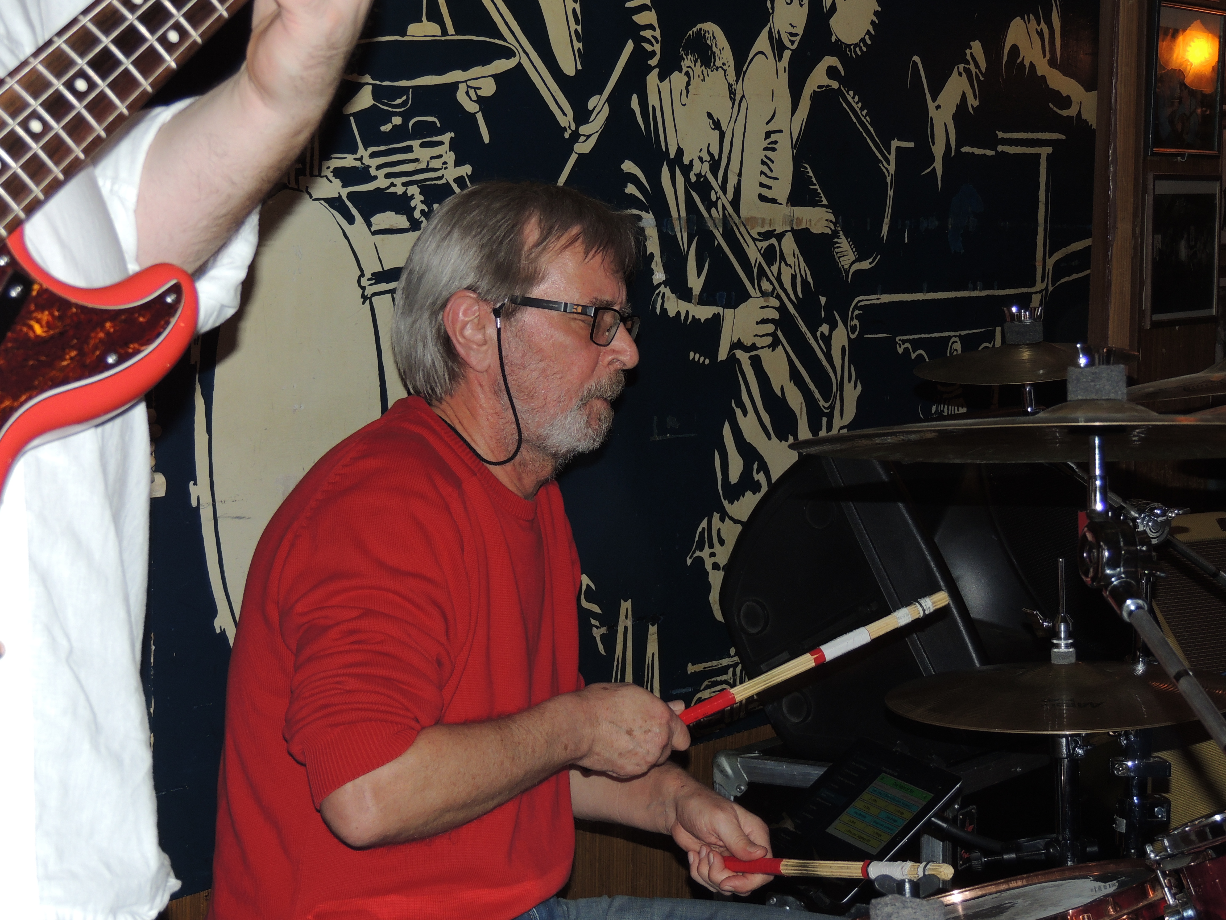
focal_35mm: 85
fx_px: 3010
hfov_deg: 23.0
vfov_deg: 17.4
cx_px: 613
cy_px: 460
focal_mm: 15.1
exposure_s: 1/60
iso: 200
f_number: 4
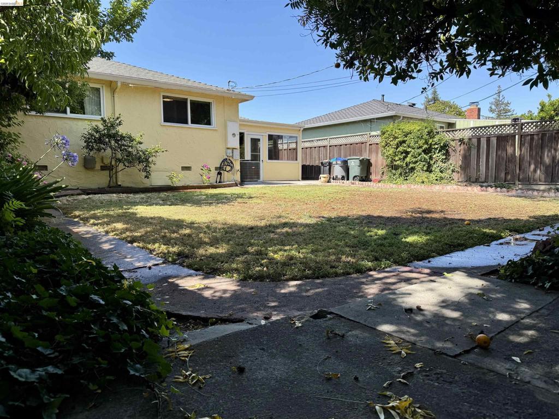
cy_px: 210
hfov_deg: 71.6
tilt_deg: -5.4
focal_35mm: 24
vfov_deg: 56.8
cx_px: 280
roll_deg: +0.7
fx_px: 388
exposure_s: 1/1560
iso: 80
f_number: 1.78
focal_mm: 6.76
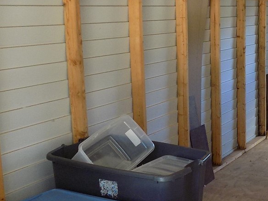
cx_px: 316
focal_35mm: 63
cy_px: 99
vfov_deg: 23.3
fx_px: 488
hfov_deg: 27.3
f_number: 3.1
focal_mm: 4
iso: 140
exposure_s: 1/30
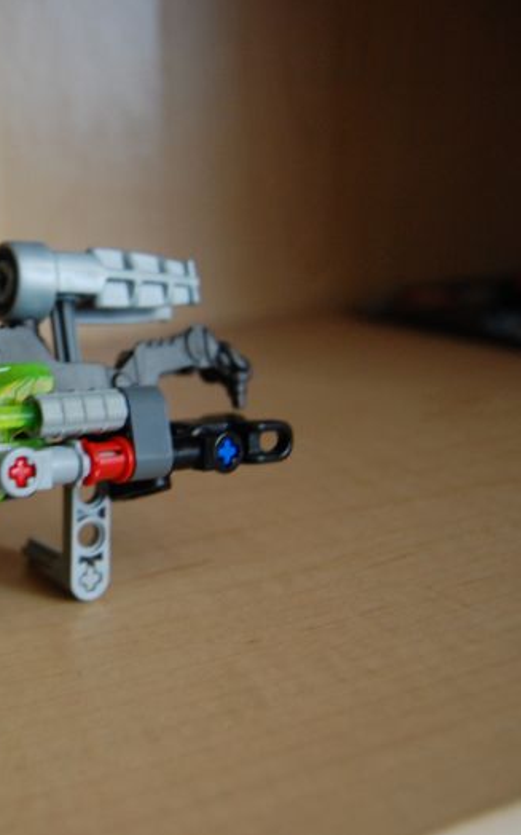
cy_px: 416
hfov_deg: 28.4
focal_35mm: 42
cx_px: -14
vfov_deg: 47.2
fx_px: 955
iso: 800
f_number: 3.5
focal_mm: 18
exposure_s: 1/13
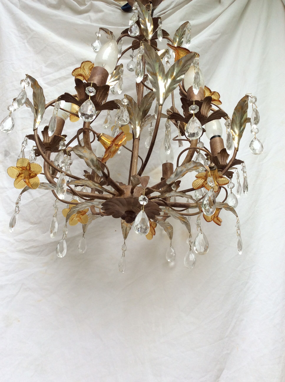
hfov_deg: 44.1
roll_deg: -3.8
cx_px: 142
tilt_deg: +25.4
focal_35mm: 32
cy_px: 191
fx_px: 352
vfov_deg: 56.9
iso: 32
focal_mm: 3.3
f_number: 2.4
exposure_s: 1/243
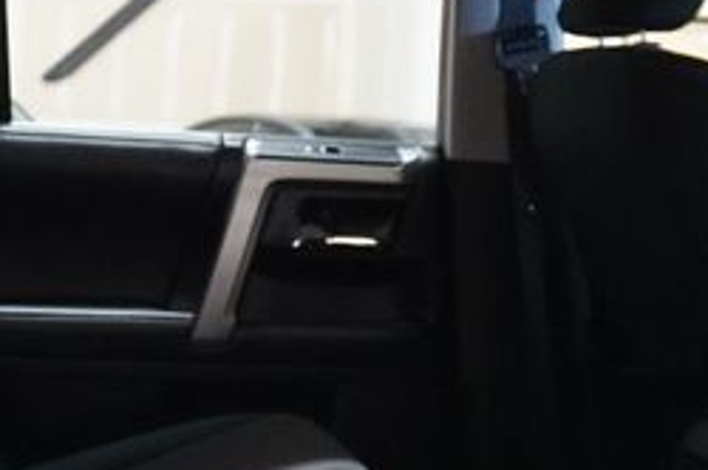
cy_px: 246
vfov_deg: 15.4
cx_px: 224
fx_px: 1734
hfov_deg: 23.0
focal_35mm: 88
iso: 6400
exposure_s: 1/30
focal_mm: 23
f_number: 4
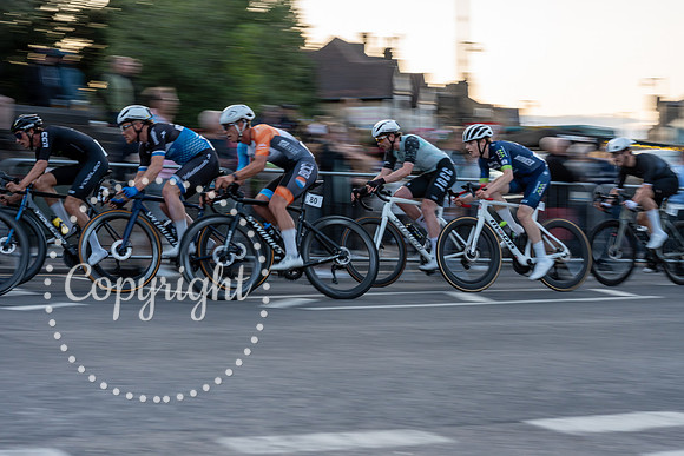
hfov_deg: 30.1
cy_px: 228
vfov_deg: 20.3
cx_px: 342
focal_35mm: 67
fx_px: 1273
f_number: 9
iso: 1250
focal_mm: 67
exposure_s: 1/80
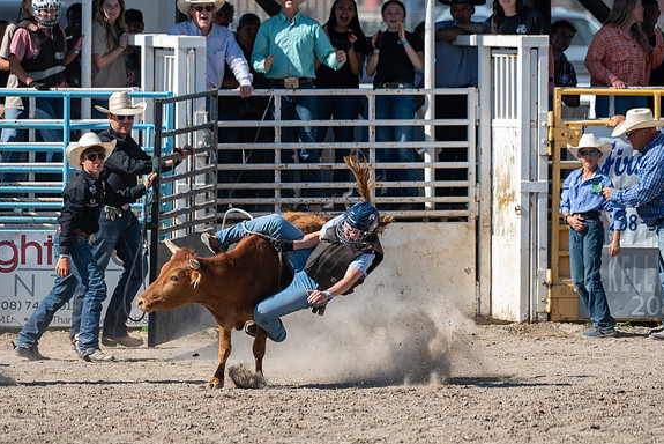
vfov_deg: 3.8
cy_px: 243
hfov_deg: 5.7
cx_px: 343
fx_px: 6625
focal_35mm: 359
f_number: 5.6
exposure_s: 1/1000
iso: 250
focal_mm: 320
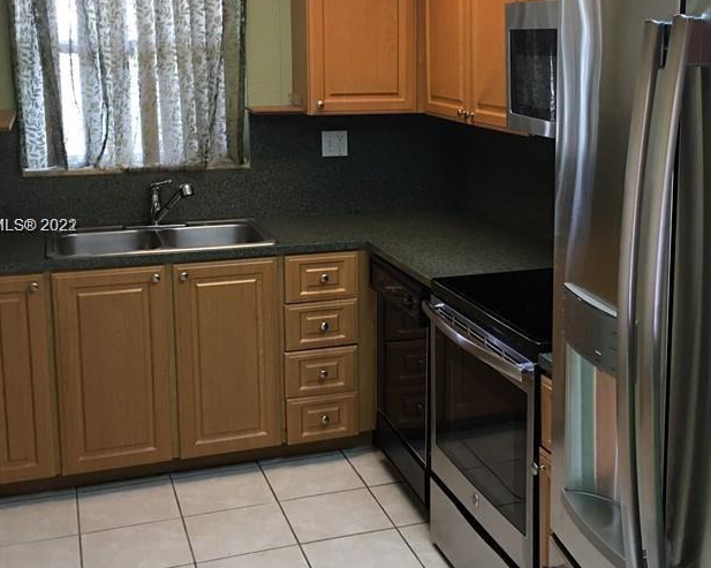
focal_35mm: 47
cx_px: 428
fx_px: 989
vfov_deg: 32.0
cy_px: 227
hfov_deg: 39.4
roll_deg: -0.3
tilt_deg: -10.3
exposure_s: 1/15
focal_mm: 4.15
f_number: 2.2
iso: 50
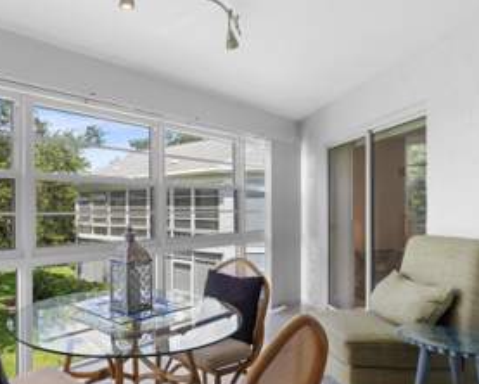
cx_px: 126
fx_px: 369
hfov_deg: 62.6
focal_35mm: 26
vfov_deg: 54.9
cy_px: 206
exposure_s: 1/80
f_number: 8
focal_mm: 16
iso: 100
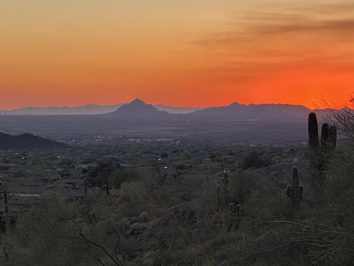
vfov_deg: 12.7
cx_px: 214
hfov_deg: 16.8
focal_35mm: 117
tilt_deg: -1.8
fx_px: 1197
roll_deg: -0.4
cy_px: 153
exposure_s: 1/99
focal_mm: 9
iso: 32
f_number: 2.8
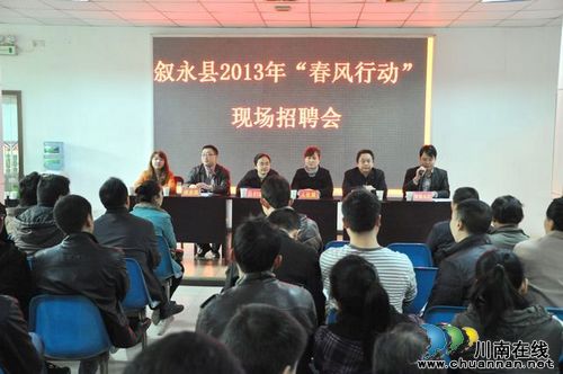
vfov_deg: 31.8
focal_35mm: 42
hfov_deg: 46.5
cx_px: 282
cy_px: 187
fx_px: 656
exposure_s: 1/20
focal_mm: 28
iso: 1600
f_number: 4
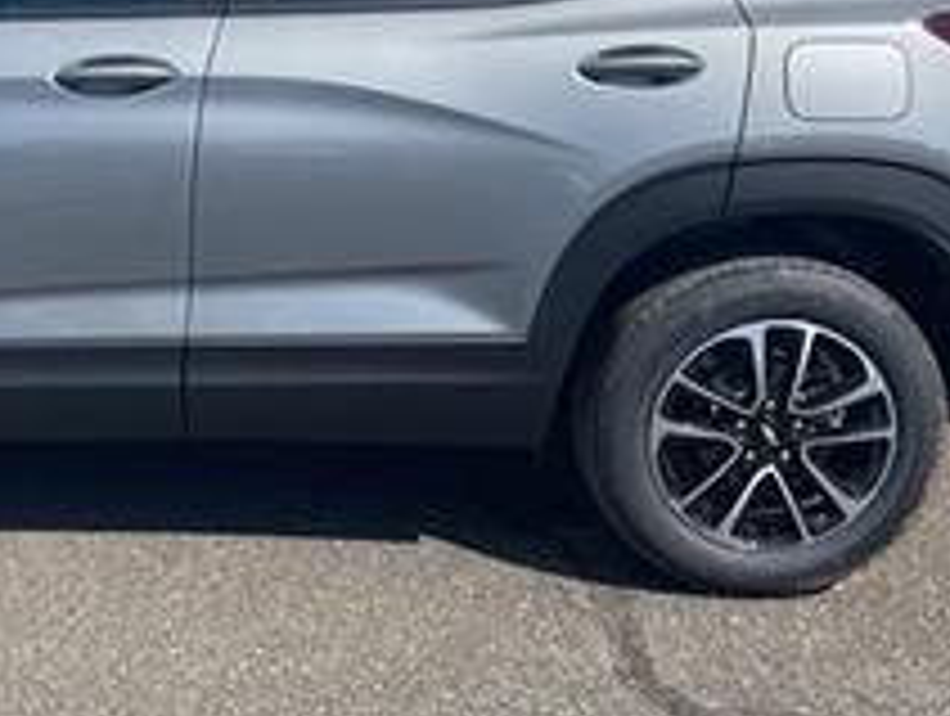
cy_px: 239
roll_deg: -1.9
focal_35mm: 62
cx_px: 149
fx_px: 1704
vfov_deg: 23.6
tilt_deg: -13.1
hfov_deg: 30.2
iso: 32
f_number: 1.6
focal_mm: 4.2
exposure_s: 1/3401
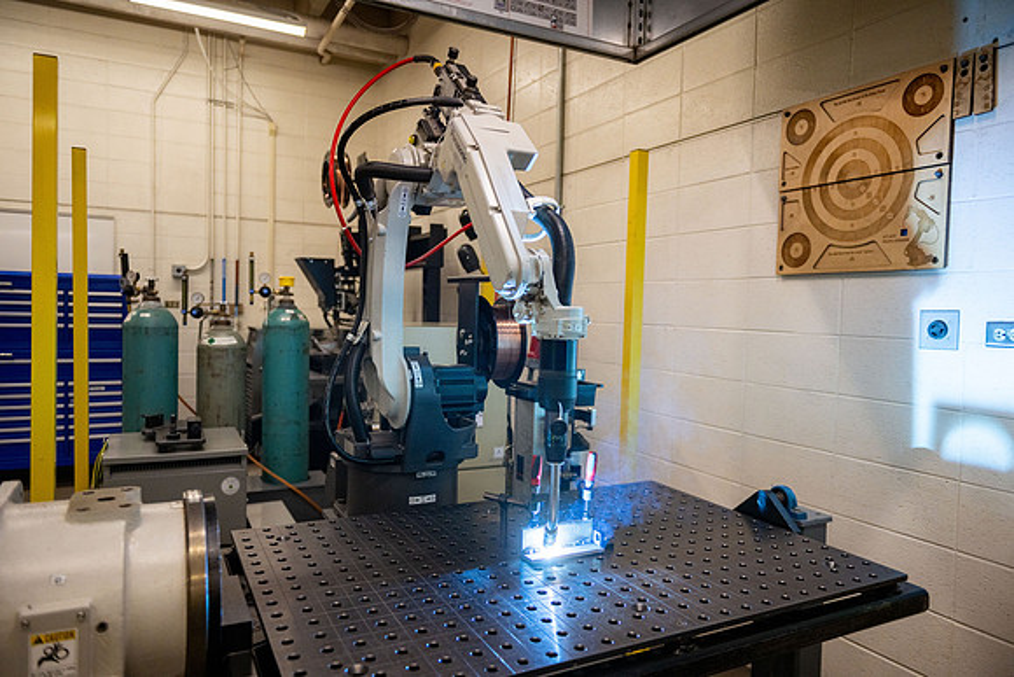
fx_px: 676
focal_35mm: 24
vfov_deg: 53.2
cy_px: 338
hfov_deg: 73.7
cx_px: 507
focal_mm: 24
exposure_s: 1/1600
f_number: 2.8
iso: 500
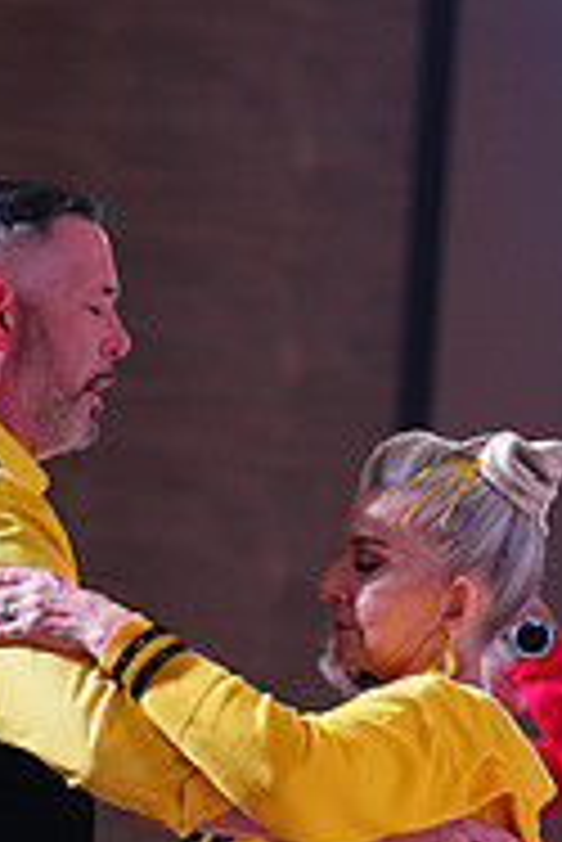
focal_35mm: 295
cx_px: 97
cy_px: 1045
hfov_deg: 4.7
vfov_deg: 6.9
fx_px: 6895
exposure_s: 1/400
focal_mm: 95
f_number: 2.8
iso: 1600
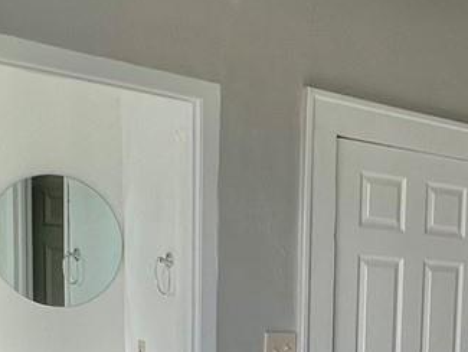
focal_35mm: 64
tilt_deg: -8.8
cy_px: 441
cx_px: 503
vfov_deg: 21.1
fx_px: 866
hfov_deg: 27.9
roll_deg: -3.1
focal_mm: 1.57
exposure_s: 1/438
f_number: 1.8
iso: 32
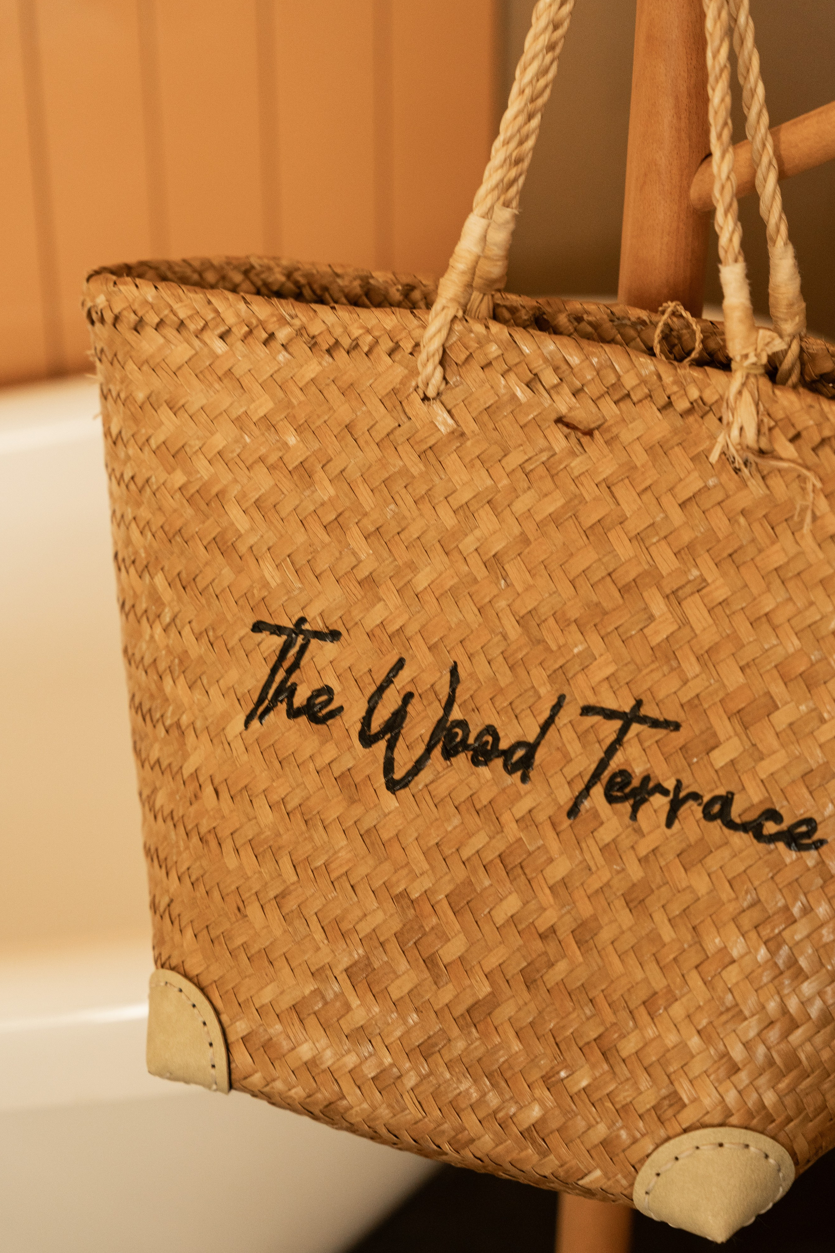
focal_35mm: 72
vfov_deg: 28.1
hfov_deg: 18.9
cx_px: 427
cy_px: 638
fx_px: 2505
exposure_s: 1/80
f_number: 4
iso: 1000
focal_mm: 70
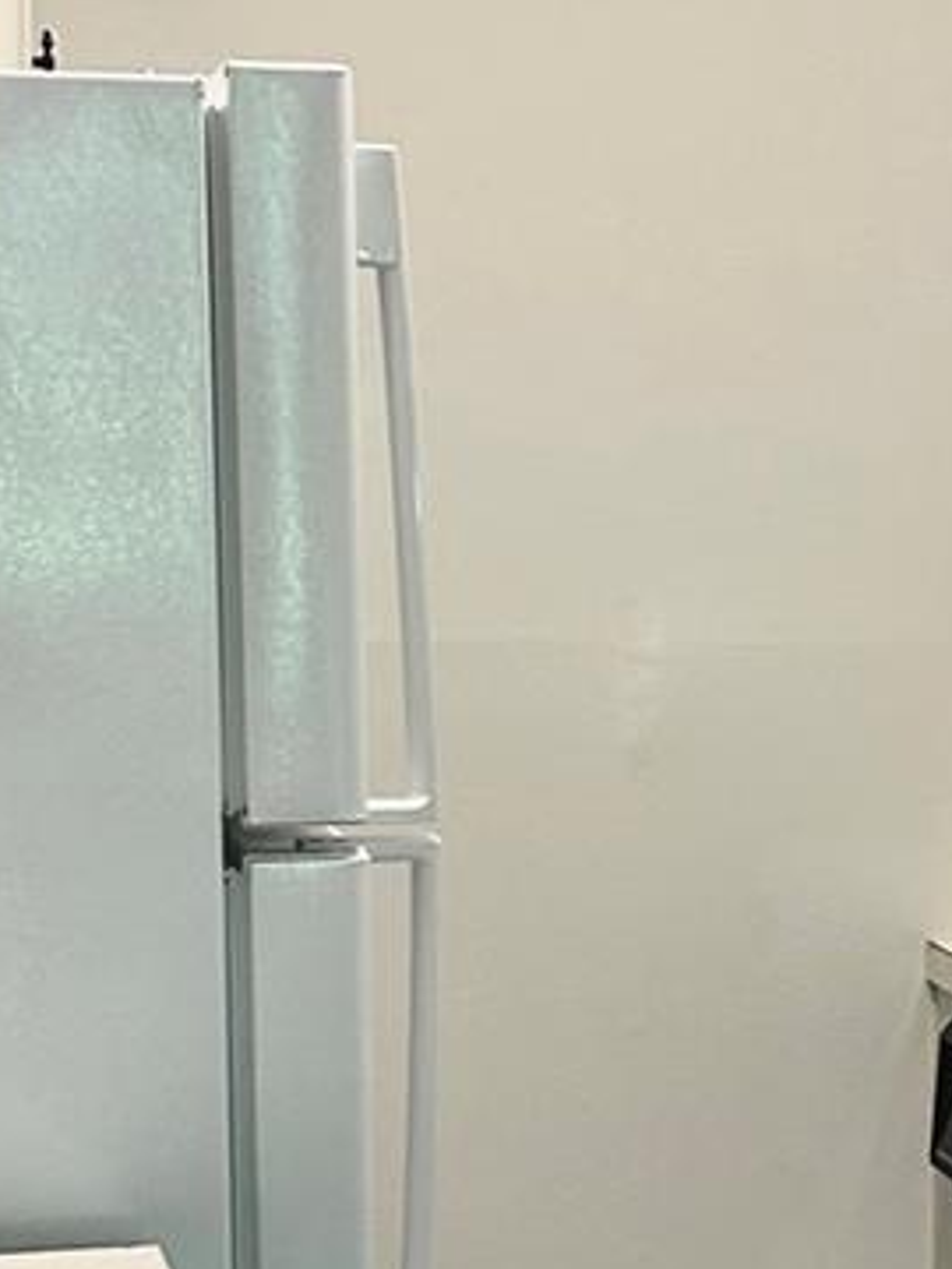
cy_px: 952
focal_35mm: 111
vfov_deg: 17.6
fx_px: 4070
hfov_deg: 13.1
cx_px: 977
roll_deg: -1.7
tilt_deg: -7.9
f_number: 1.5
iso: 100
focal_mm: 5.7
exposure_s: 1/60
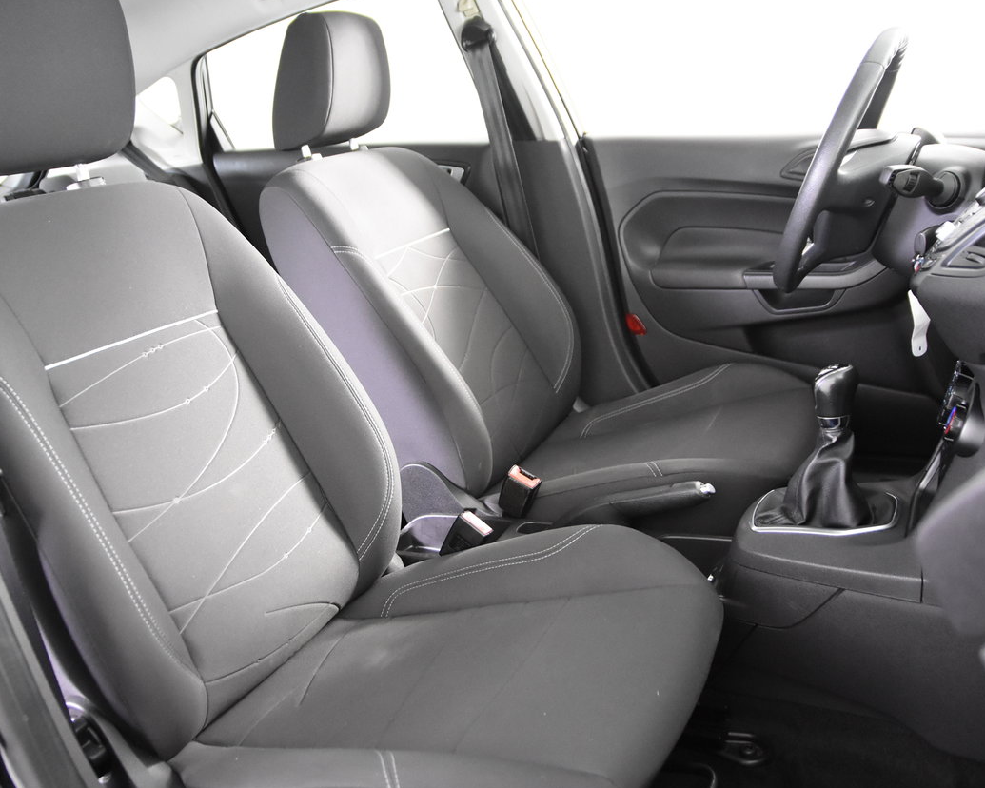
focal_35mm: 30
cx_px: 434
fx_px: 862
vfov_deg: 49.1
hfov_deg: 59.3
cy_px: 393
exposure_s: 1/25
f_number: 2.8
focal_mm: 17
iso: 4000
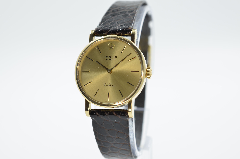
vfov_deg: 22.5
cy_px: 80
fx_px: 399
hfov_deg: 33.5
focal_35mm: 60
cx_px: 120
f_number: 8
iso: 100
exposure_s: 1/50
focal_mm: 40
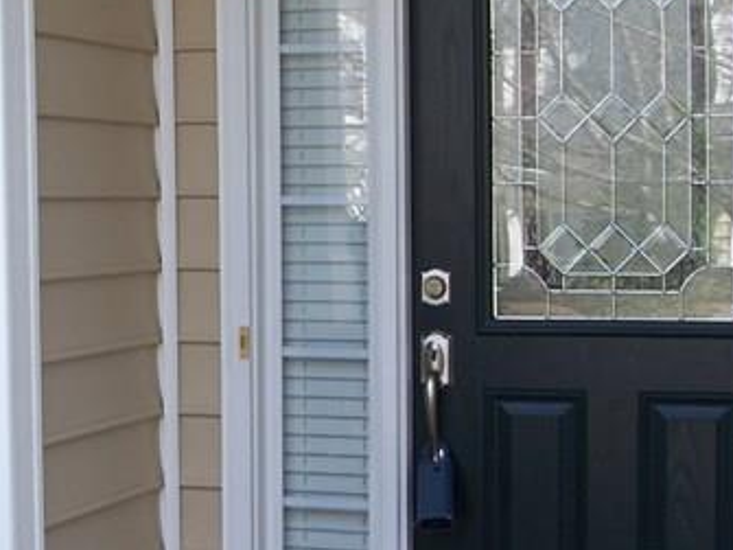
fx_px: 2392
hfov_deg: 17.0
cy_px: 362
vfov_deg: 13.1
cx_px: -4
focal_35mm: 113
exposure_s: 1/125
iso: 64
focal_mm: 7.8
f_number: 2.8
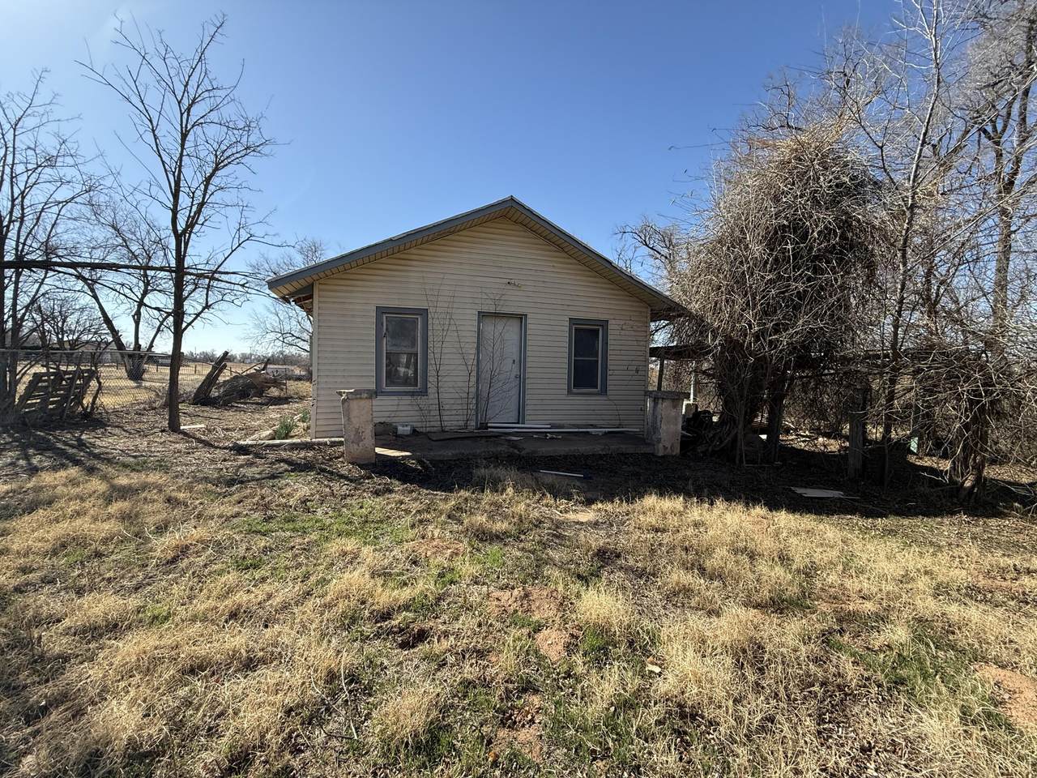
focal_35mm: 14
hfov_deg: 102.1
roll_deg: +0.8
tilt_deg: -1.7
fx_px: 419
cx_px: 518
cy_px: 389
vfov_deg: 85.7
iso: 50
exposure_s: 1/1068
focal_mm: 2.22
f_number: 2.2
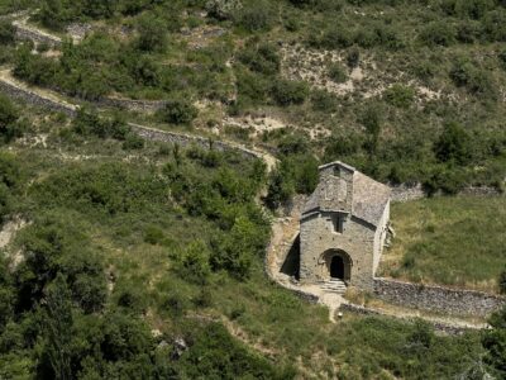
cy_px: 190
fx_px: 1126
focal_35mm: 77
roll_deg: +1.1
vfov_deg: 19.1
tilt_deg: -17.1
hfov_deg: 25.3
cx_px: 253
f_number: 2.8
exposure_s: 1/1263
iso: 32
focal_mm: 9
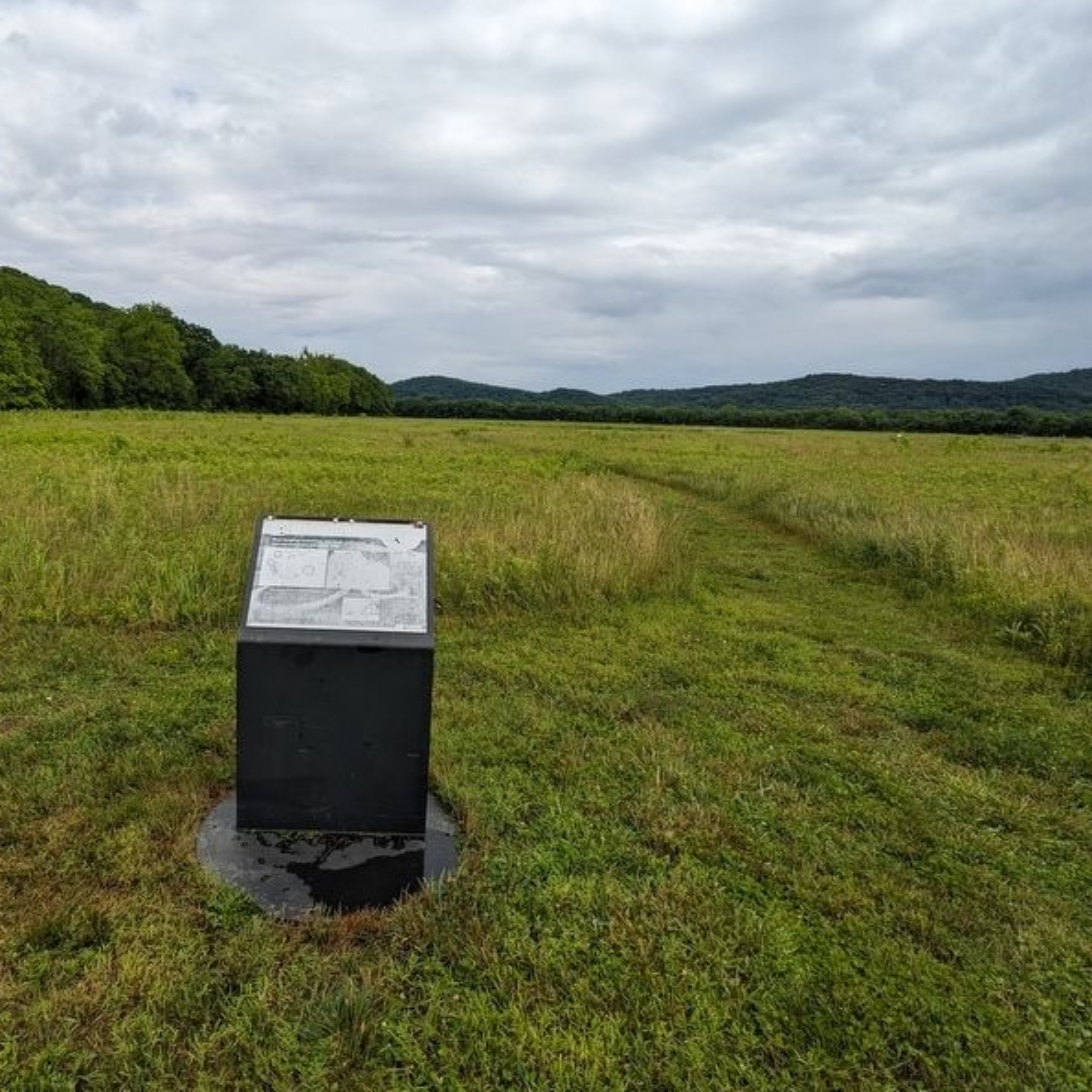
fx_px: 678
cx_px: 393
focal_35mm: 19
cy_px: 545
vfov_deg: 77.7
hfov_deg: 76.0
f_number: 2.2
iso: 35
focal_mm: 2.22
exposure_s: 1/1639
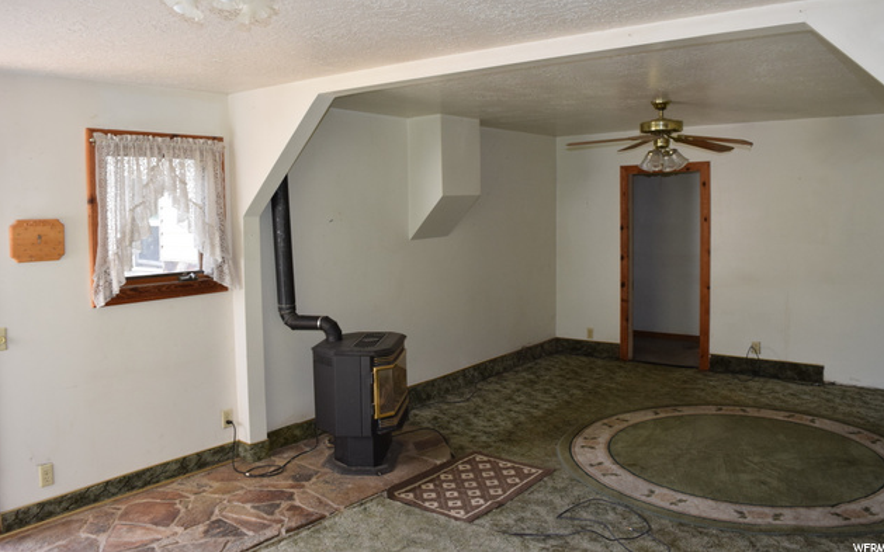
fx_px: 675
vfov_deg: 44.5
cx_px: 448
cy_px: 254
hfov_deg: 66.5
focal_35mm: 28
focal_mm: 18
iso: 800
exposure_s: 1/125
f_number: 5.6
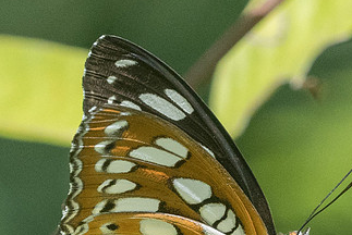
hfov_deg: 1.8
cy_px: 286
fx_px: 10912
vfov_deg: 1.2
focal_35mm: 1115
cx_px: 101
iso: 1000
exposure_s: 1/2500
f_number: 7.1
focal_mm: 150
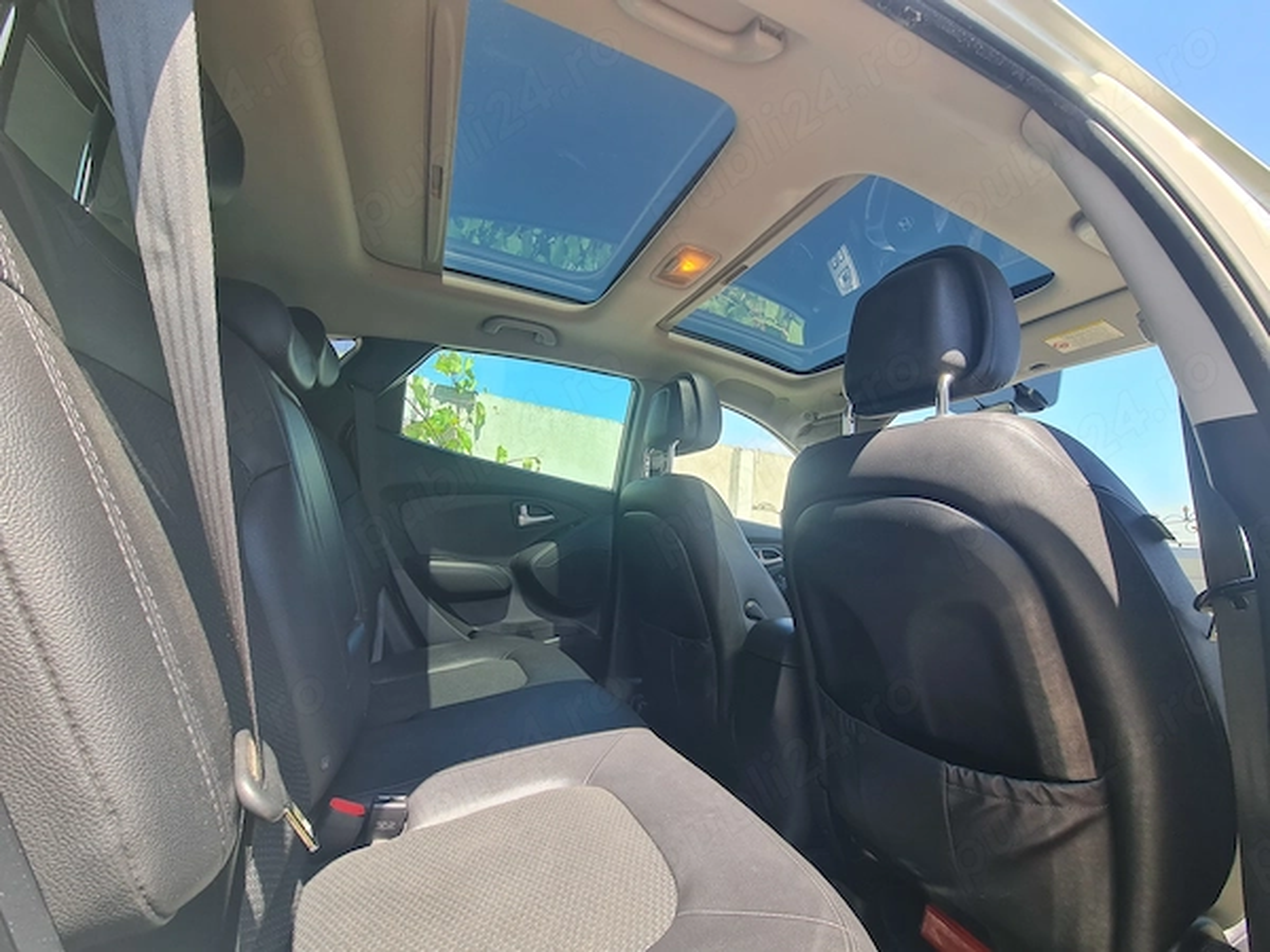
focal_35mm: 13
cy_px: 476
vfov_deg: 89.9
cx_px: 635
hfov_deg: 106.2
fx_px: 477
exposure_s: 1/264
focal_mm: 2.2
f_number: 2.2
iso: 64
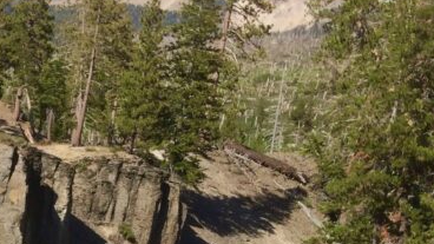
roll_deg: -6.5
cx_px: -84
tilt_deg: -10.4
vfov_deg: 13.2
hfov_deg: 22.4
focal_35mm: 88
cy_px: 325
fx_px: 1013
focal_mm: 4.15
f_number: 2.2
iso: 32
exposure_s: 1/2740
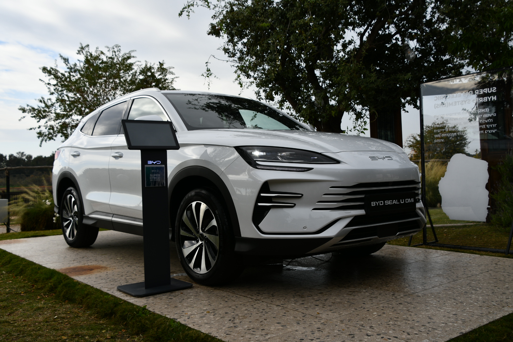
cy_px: 171
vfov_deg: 40.0
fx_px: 470
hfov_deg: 57.2
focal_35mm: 33
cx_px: 256
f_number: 8
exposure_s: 1/250
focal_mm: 22
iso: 100
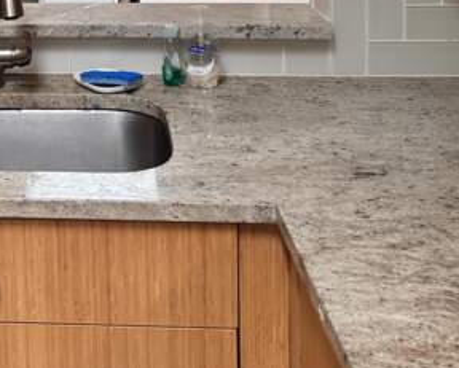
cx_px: 0
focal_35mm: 65
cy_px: -100
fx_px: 884
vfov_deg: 21.4
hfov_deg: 27.4
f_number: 1.78
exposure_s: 1/60
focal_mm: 6.76
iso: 500
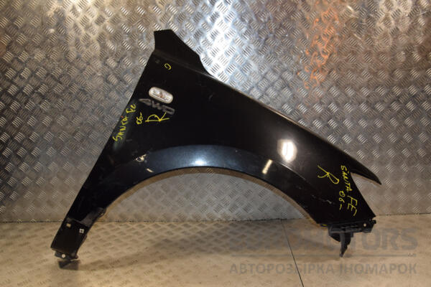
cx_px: 216
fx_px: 395
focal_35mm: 33
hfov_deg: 57.2
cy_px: 144
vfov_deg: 40.0
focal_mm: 22
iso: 800
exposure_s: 1/200
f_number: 8
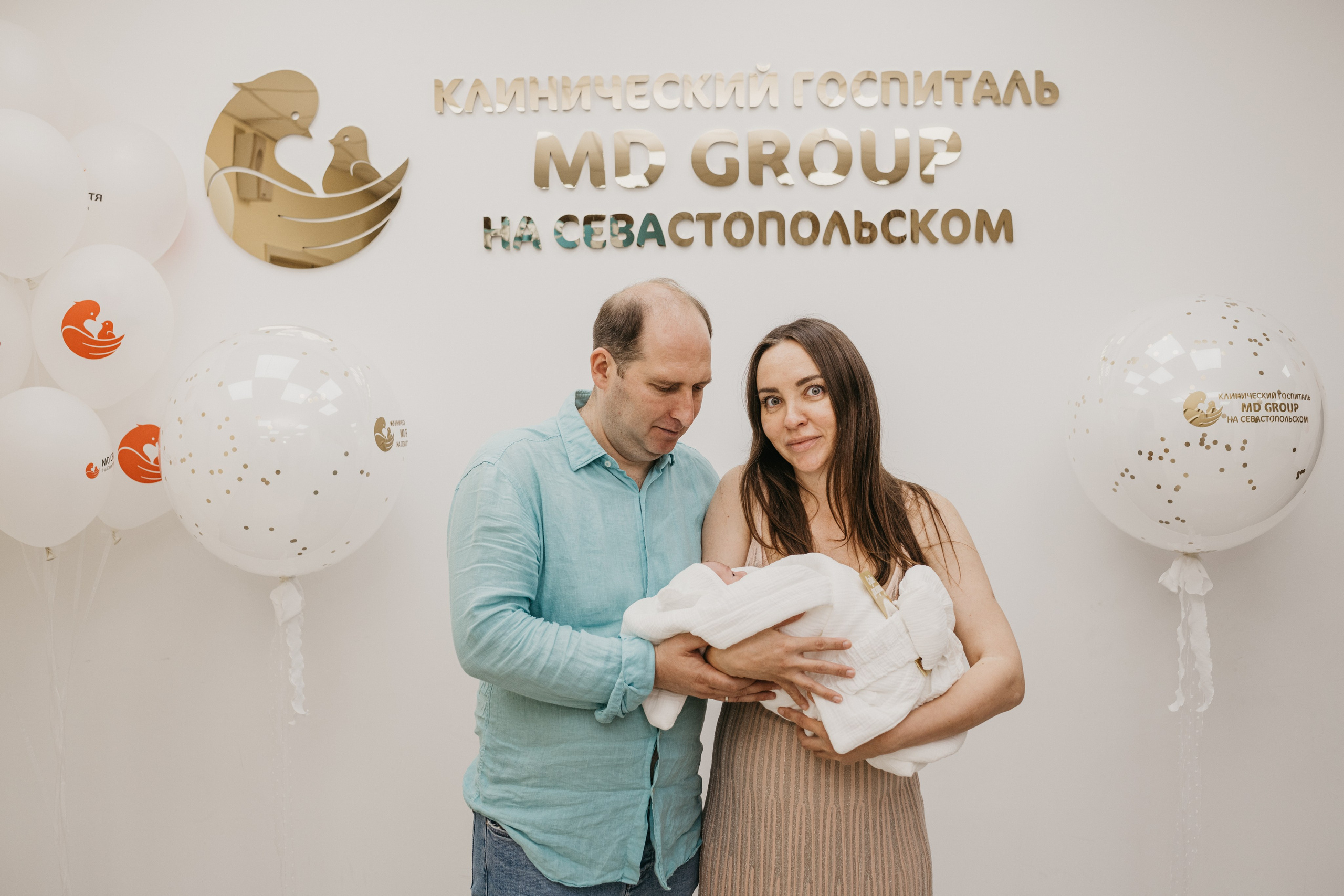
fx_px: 1307
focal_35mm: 35
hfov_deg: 54.4
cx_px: 672
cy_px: 448
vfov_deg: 37.9
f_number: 4.5
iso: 400
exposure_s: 1/160
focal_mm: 35
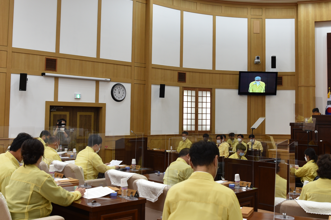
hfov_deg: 41.9
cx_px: 178
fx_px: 432
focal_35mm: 47
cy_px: 89
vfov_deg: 28.6
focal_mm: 29
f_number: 4
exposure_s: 1/60
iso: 400
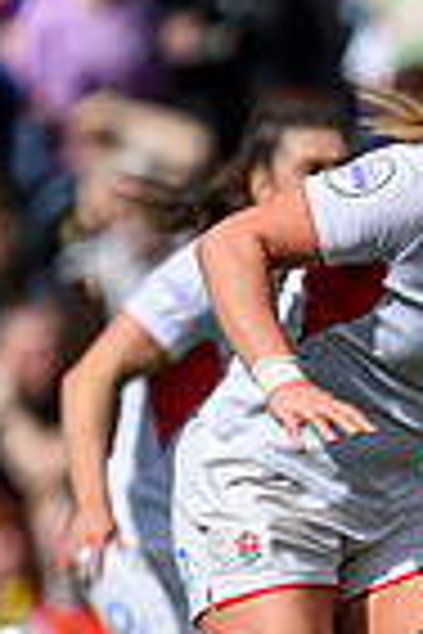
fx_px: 56431
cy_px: 677
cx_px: 1333
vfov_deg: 0.6
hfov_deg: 0.4
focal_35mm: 3202
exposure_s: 1/8000
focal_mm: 560
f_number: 4
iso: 500
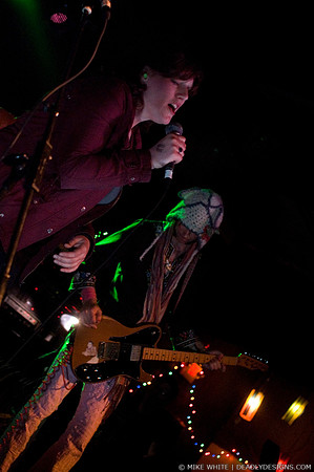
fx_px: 787
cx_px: 157
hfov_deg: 22.6
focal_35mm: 60
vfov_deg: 33.4
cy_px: 236
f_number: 2.8
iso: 1600
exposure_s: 1/60
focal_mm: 40
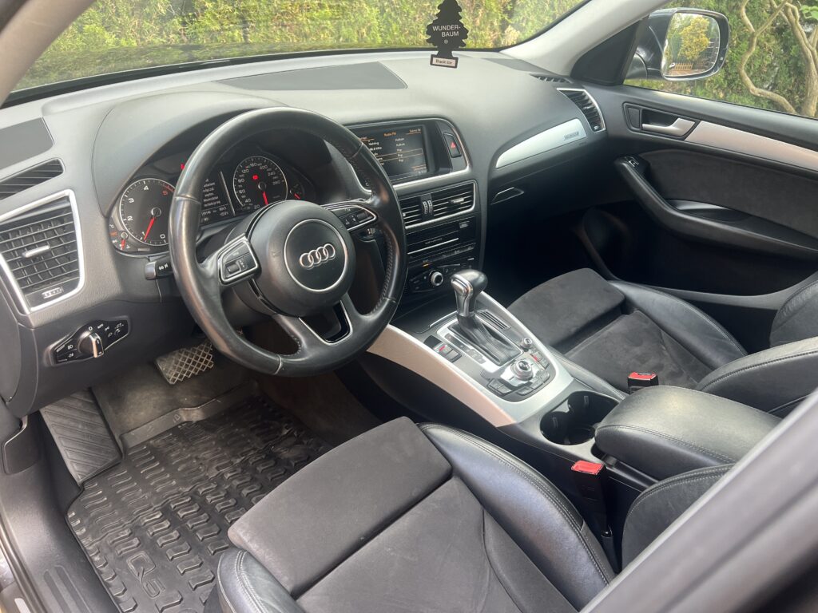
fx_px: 614
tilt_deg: -33.2
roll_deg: -5.4
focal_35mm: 26
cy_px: 306
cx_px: 409
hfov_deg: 67.3
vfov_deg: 53.1
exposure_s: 1/121
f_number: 1.5
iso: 100
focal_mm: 5.7
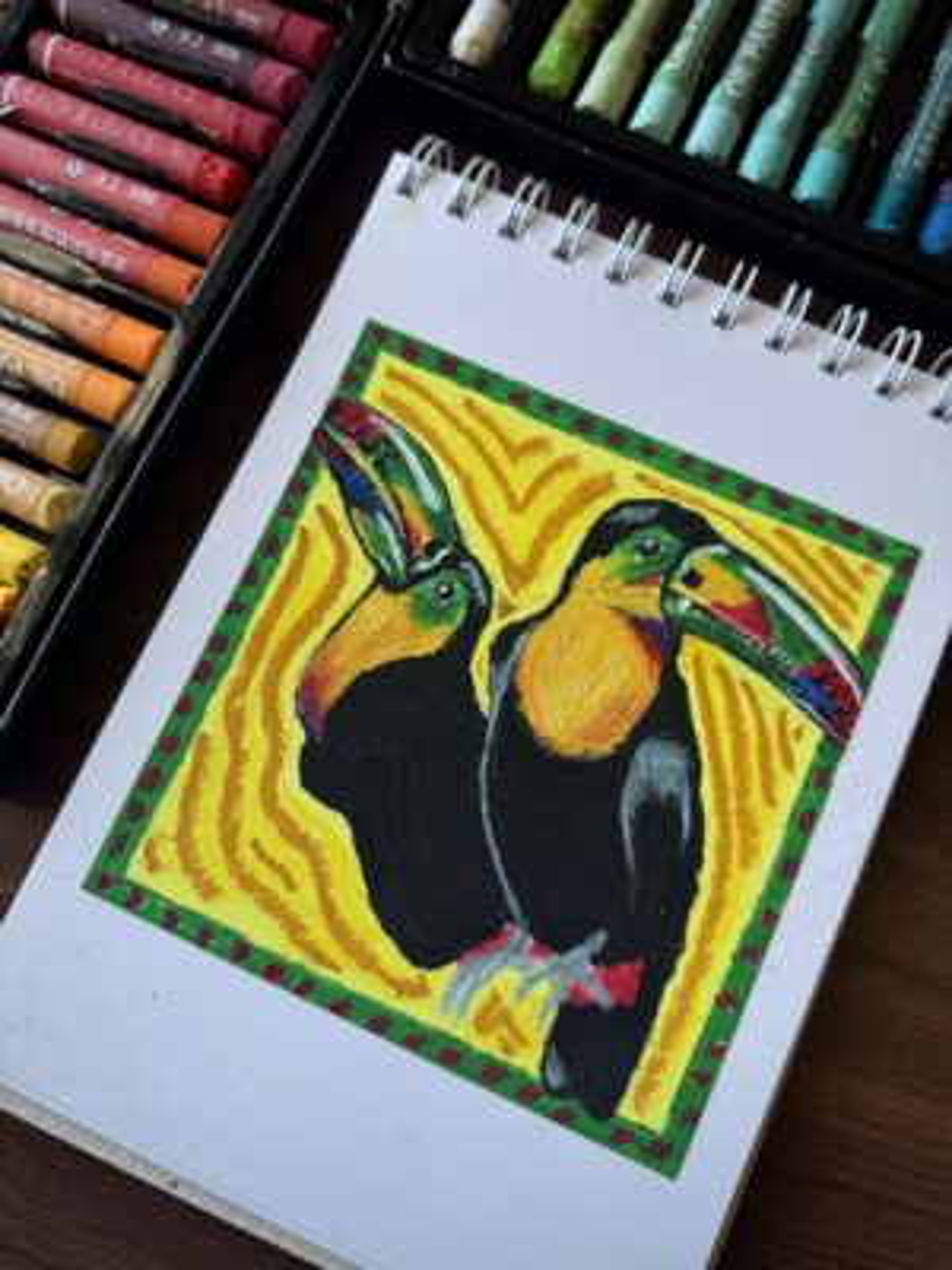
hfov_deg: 56.8
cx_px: 476
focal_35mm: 24
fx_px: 880
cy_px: 635
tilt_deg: -79.1
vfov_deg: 71.6
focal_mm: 6.76
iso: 100
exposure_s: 1/60
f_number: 1.78
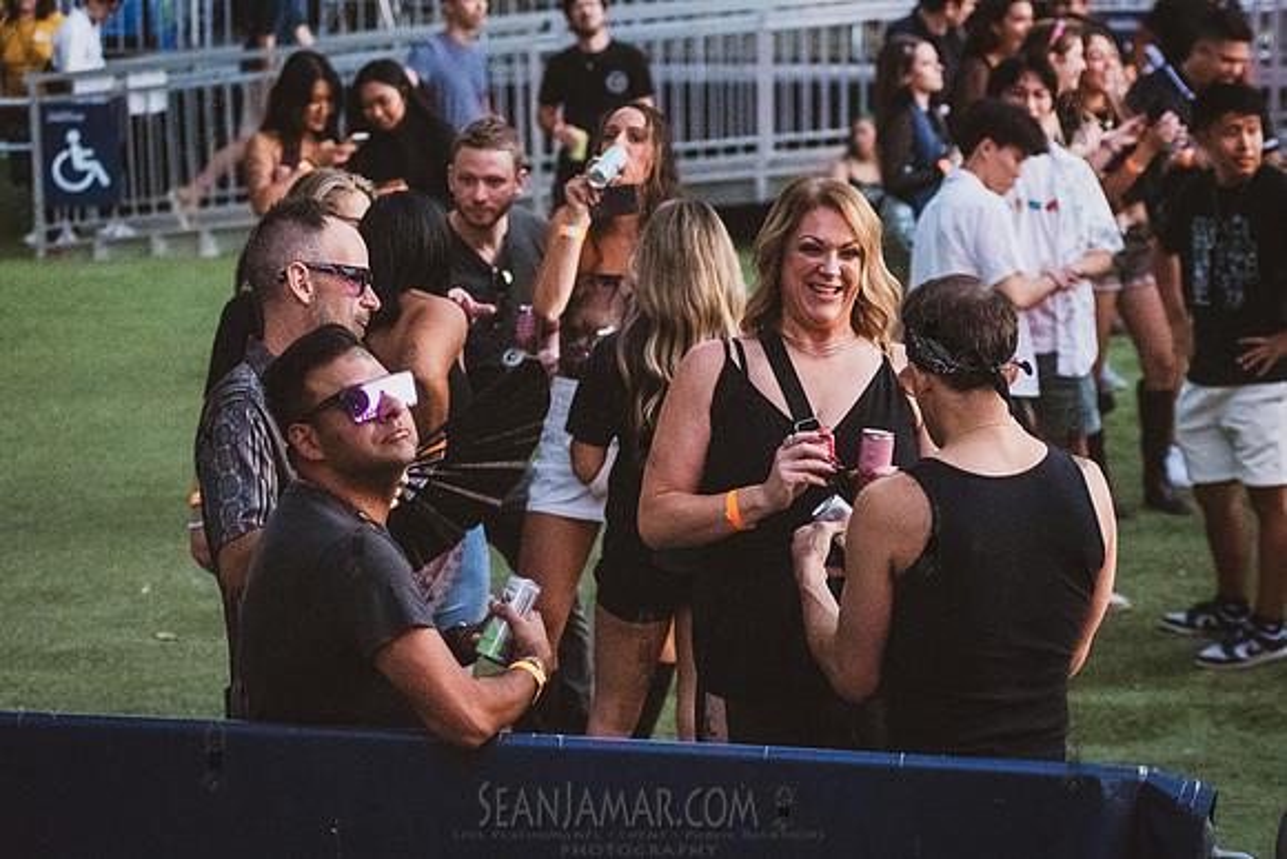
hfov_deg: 19.2
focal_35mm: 106
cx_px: 793
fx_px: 3804
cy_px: 479
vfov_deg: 12.9
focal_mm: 80
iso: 6400
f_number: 3.5
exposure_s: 1/250
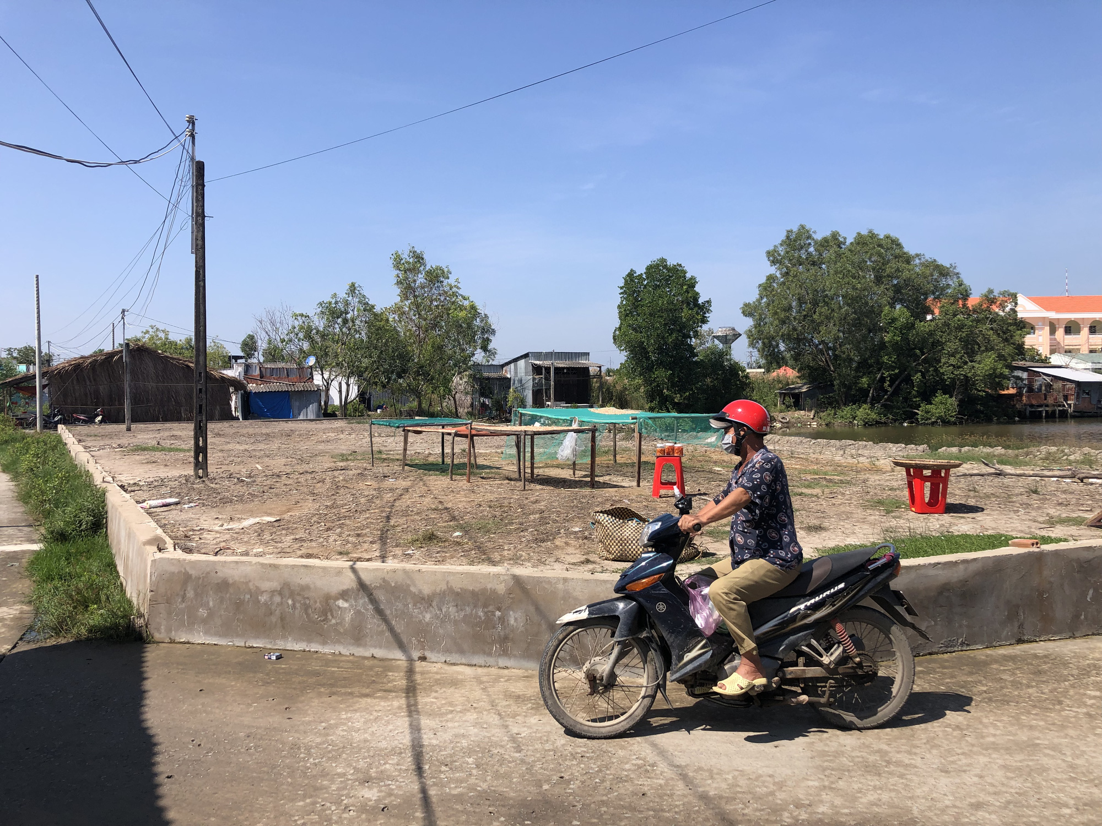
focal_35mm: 28
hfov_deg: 63.4
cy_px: 413
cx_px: 551
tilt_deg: -0.9
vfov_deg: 49.7
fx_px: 891
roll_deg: +0.6
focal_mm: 4
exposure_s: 1/2183
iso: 20
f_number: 1.8
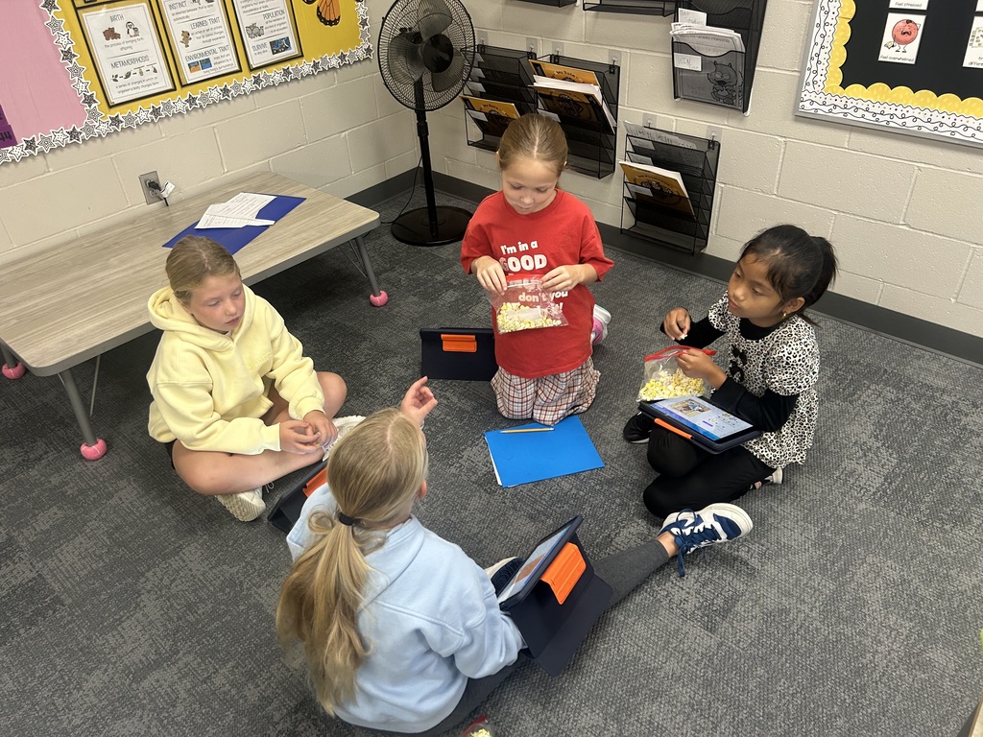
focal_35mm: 26
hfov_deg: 67.3
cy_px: 368
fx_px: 738
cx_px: 492
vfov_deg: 53.1
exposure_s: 1/60
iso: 160
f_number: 1.5
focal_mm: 5.7
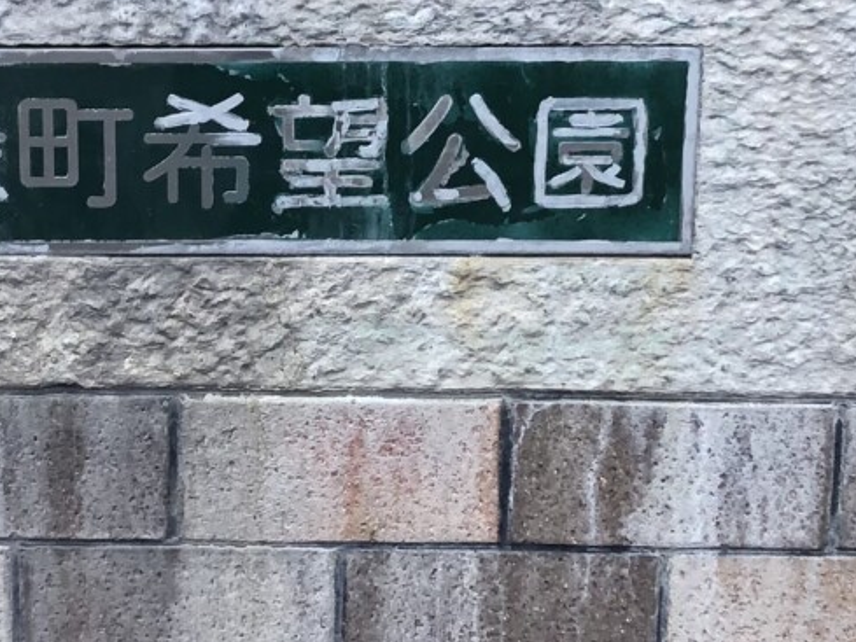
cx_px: 219
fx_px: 2721
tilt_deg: -13.0
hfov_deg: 17.8
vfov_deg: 13.4
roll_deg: -0.7
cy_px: 222
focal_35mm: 110
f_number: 1.8
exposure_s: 1/558
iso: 20
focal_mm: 3.99
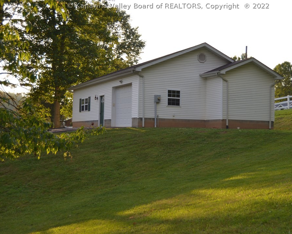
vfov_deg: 29.7
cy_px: 117
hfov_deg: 36.6
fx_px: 441
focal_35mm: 51
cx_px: 168
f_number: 4.2
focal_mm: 30
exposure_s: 1/125
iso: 100
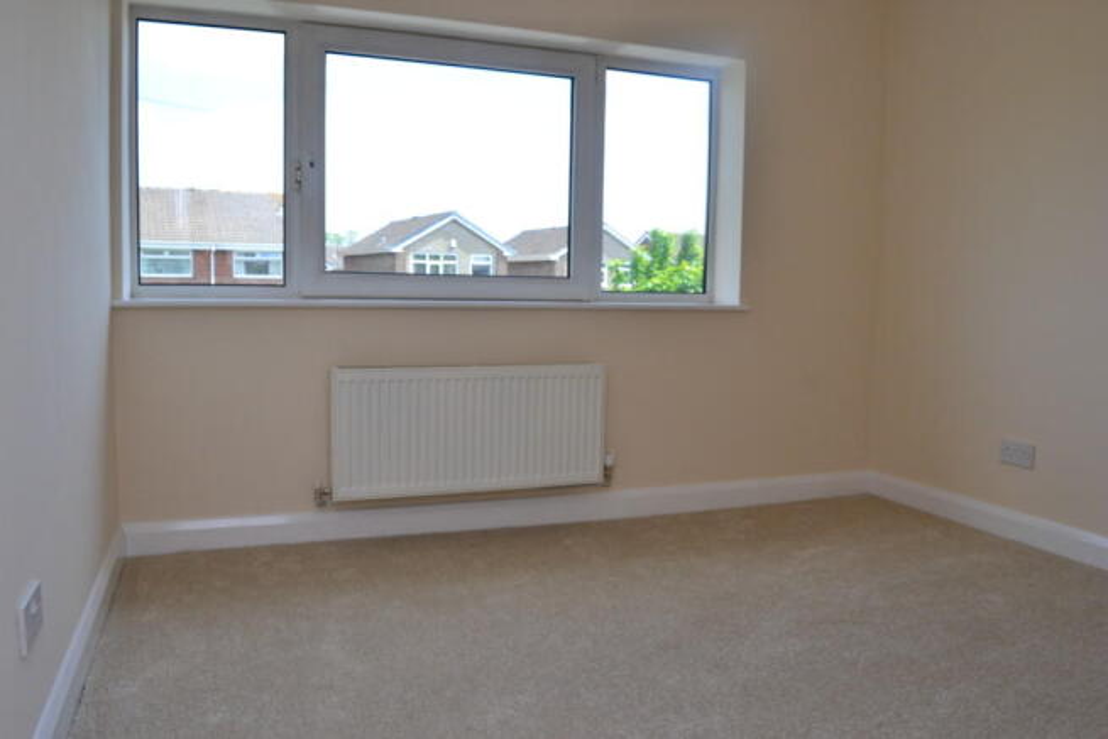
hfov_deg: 67.4
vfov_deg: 48.0
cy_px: 370
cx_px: 554
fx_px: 831
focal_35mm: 27
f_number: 10
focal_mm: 18
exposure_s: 1/160
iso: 400
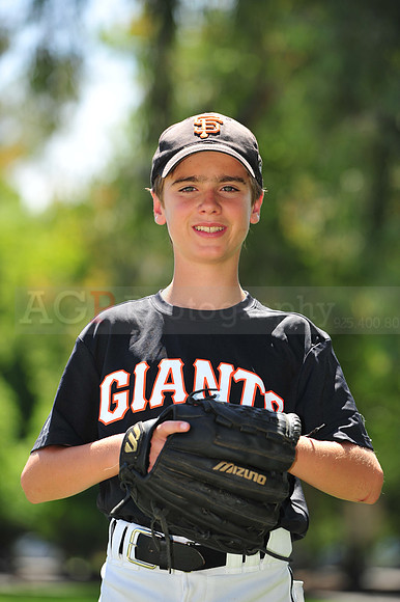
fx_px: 2586
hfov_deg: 8.8
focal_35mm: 155
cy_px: 301
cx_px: 200
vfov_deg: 13.3
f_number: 4.5
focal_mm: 155
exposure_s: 1/800
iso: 200
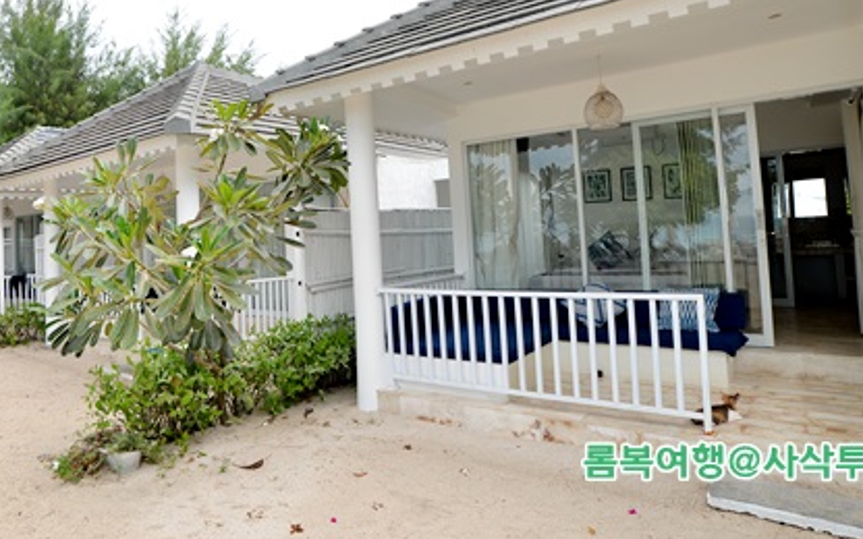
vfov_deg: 50.6
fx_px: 564
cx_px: 253
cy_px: 202
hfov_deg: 71.4
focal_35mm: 24
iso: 250
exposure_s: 1/200
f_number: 7.1
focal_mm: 14
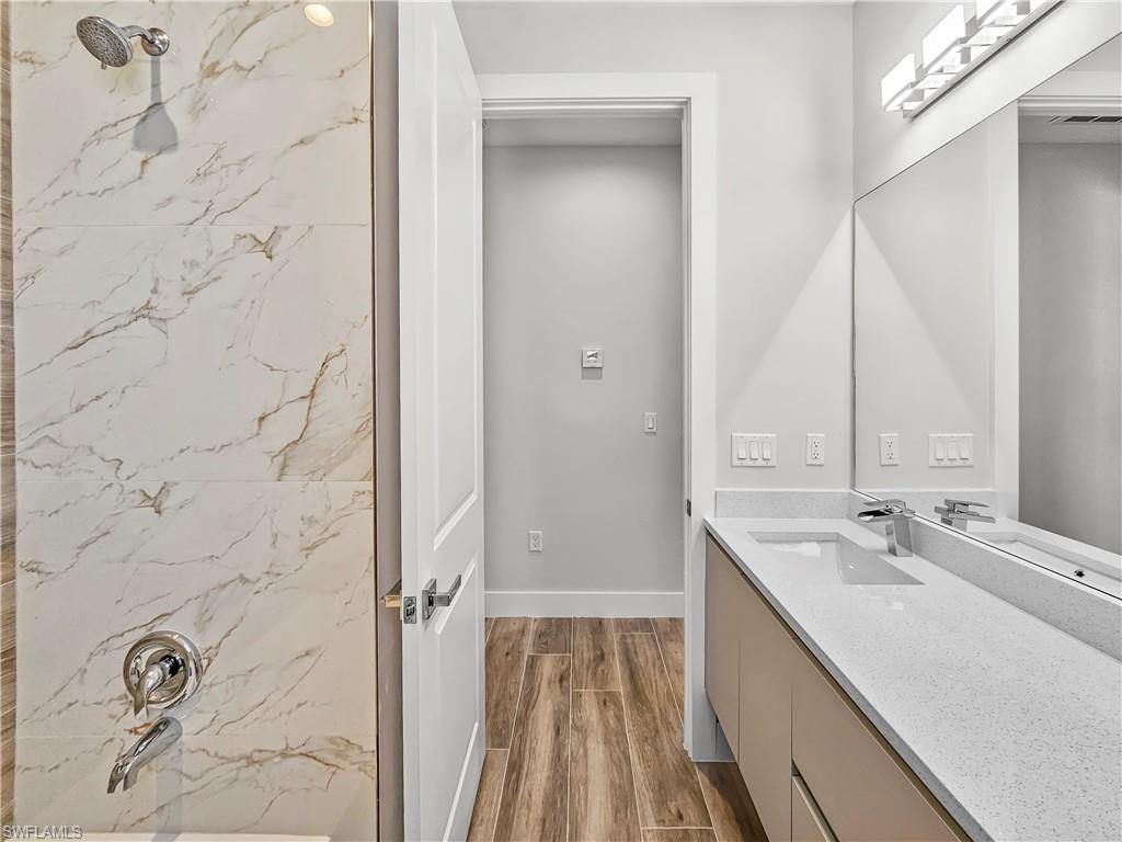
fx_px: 421
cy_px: 421
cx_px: 561
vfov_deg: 89.9
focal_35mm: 13
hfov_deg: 106.2
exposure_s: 1/60
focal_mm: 2.2
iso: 80
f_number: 2.2
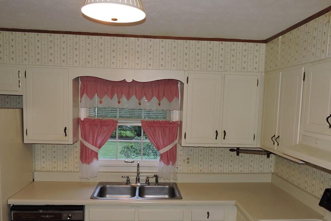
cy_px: 134
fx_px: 285
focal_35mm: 31
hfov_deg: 60.3
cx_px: 166
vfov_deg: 42.1
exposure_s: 1/30
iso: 200
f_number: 3.3
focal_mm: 4.3
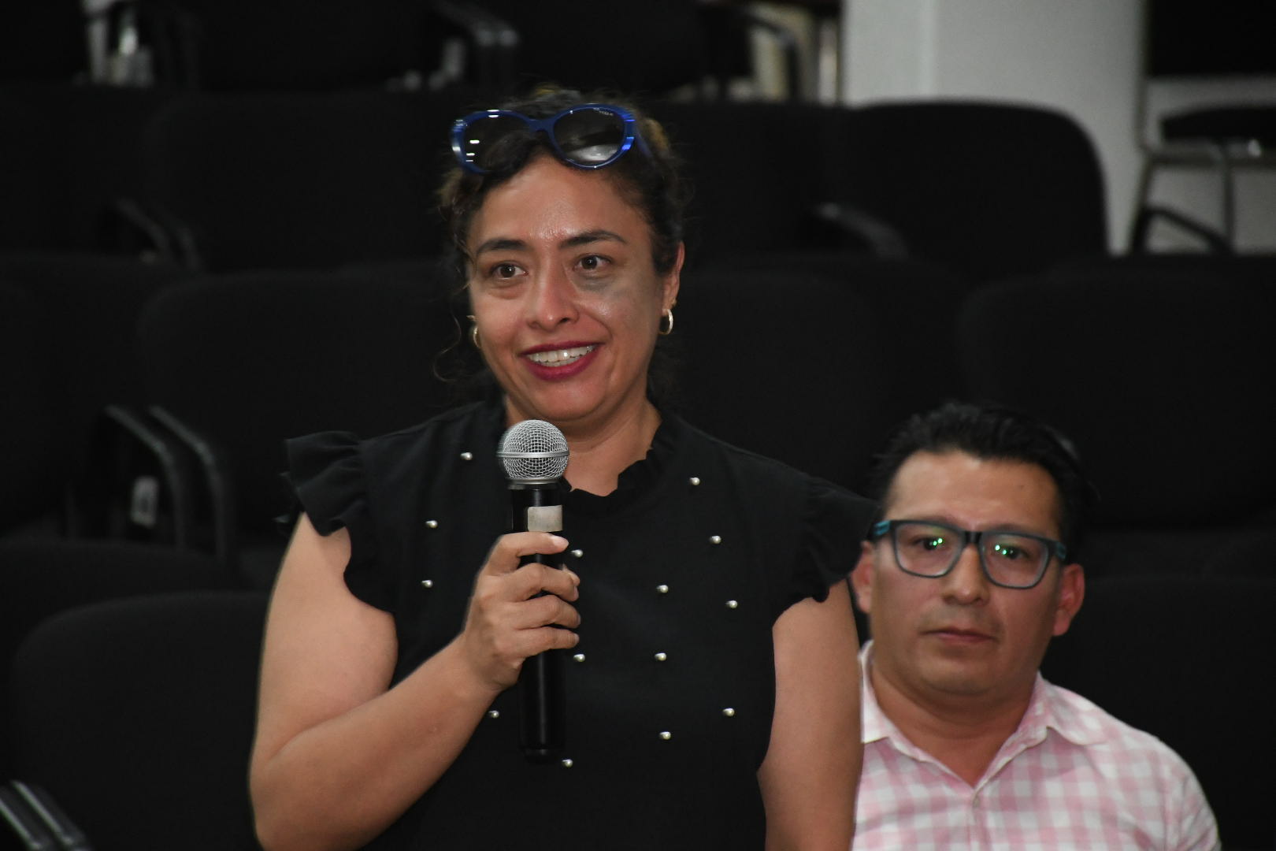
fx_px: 7443
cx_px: 638
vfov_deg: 6.5
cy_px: 426
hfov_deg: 9.8
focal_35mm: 210
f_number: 6.3
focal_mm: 140
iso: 5000
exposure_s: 1/125
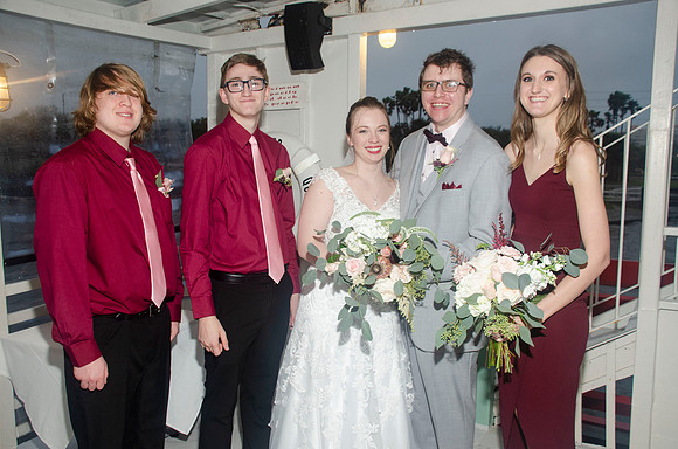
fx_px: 564
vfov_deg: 43.4
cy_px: 224
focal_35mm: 30
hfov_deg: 62.0
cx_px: 339
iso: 400
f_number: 5.6
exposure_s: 1/60
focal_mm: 20
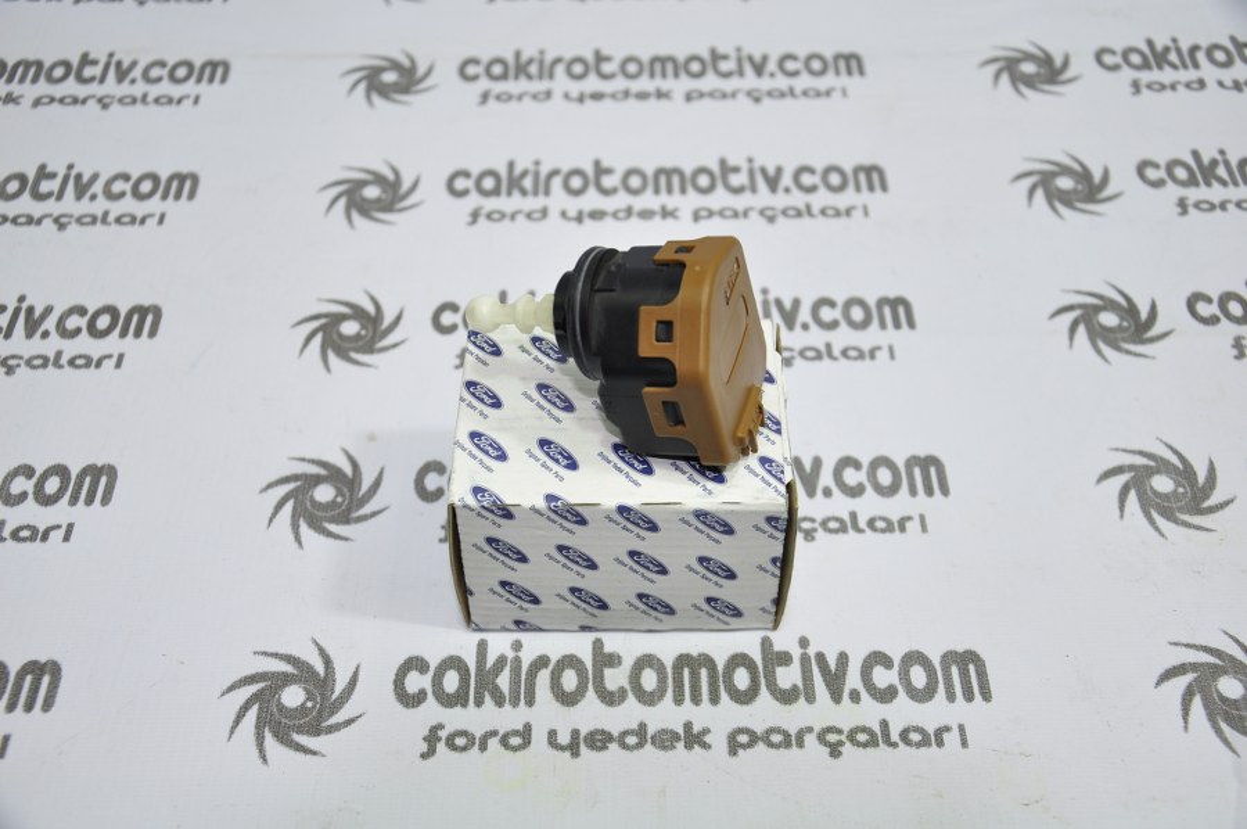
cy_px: 414
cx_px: 624
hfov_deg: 43.6
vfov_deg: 29.8
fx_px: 1557
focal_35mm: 45
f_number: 4.5
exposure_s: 1/30
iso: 200
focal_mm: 30
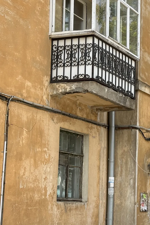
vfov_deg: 22.1
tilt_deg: +7.4
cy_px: 122
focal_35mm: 92
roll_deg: +0.5
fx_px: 575
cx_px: 185
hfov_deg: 14.4
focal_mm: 6.86
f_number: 1.78
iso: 64
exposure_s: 1/1272
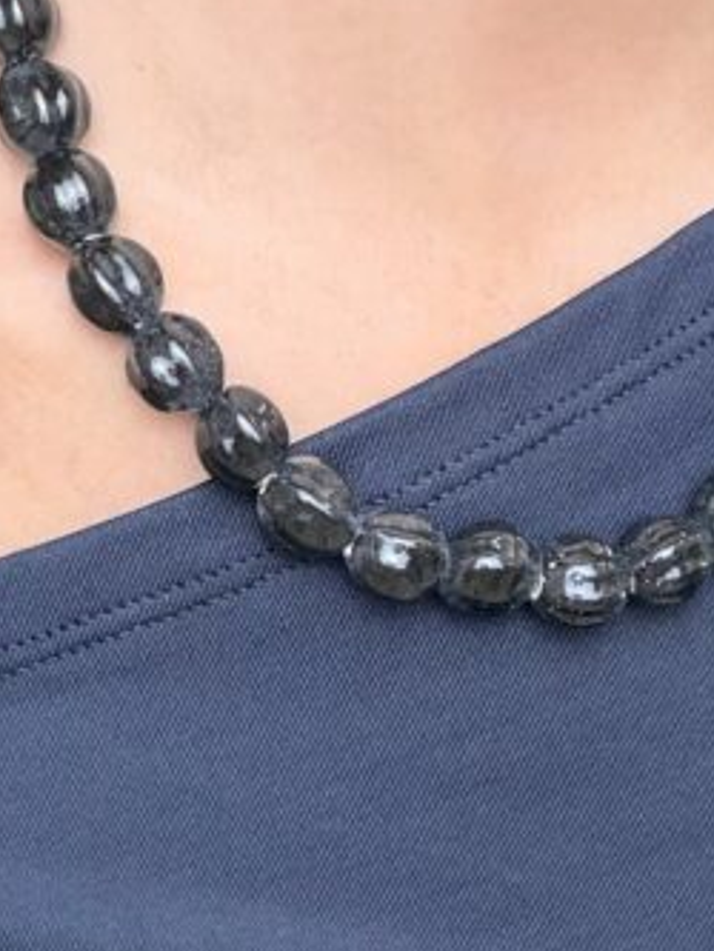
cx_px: 371
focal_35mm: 72
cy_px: 331
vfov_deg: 26.9
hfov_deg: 20.5
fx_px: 1979
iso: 100
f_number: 1.9
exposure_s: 1/60
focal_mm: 2.71
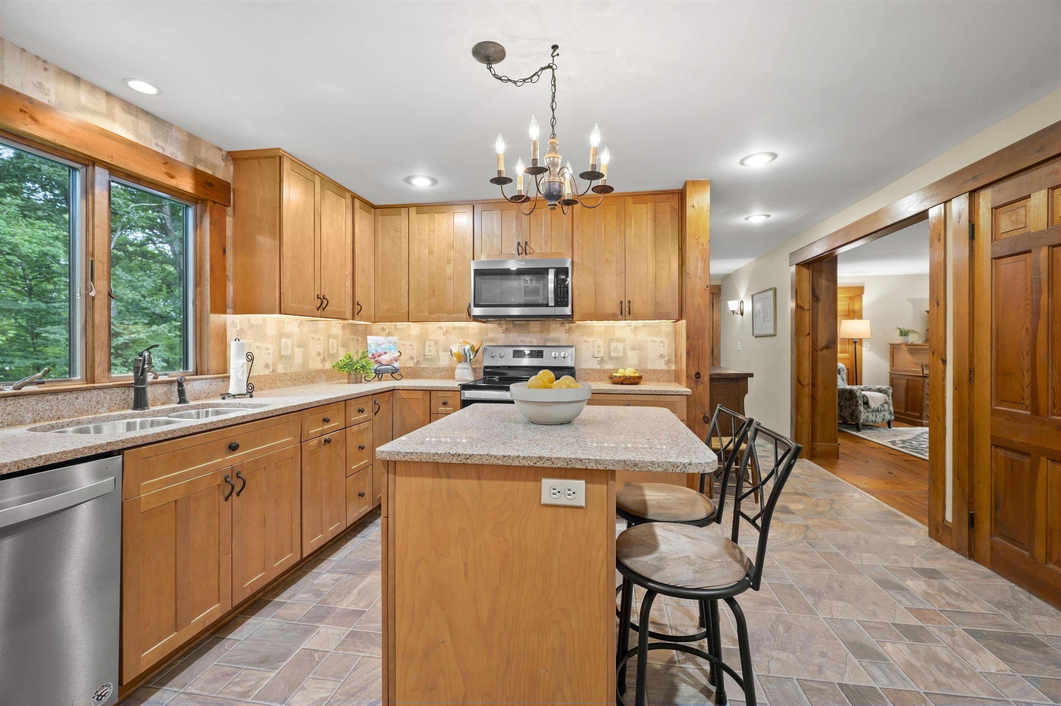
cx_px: 530
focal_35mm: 15
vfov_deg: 77.2
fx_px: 442
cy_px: 353
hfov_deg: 100.4
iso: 250
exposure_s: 5
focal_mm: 15
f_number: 7.1
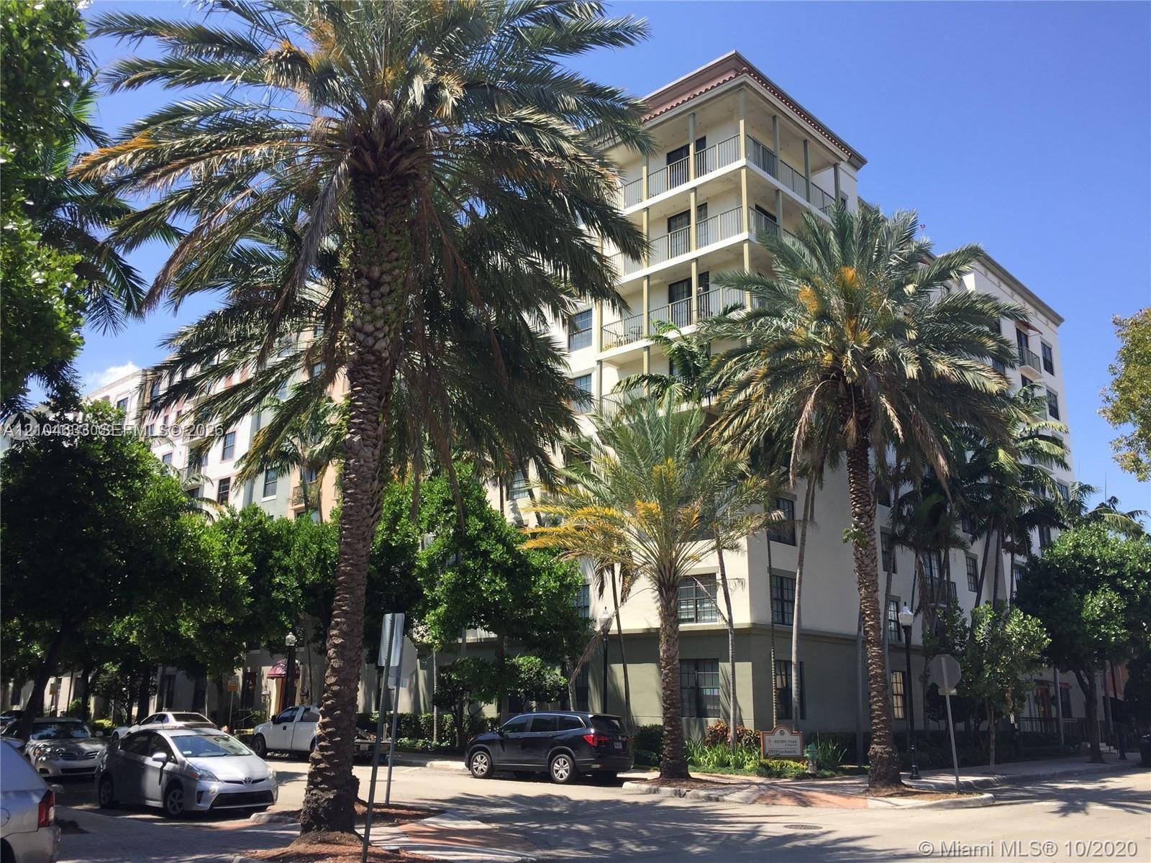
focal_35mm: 29
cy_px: 432
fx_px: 964
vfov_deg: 48.2
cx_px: 576
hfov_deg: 61.7
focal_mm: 4.15
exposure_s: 1/1068
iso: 32
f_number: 2.2
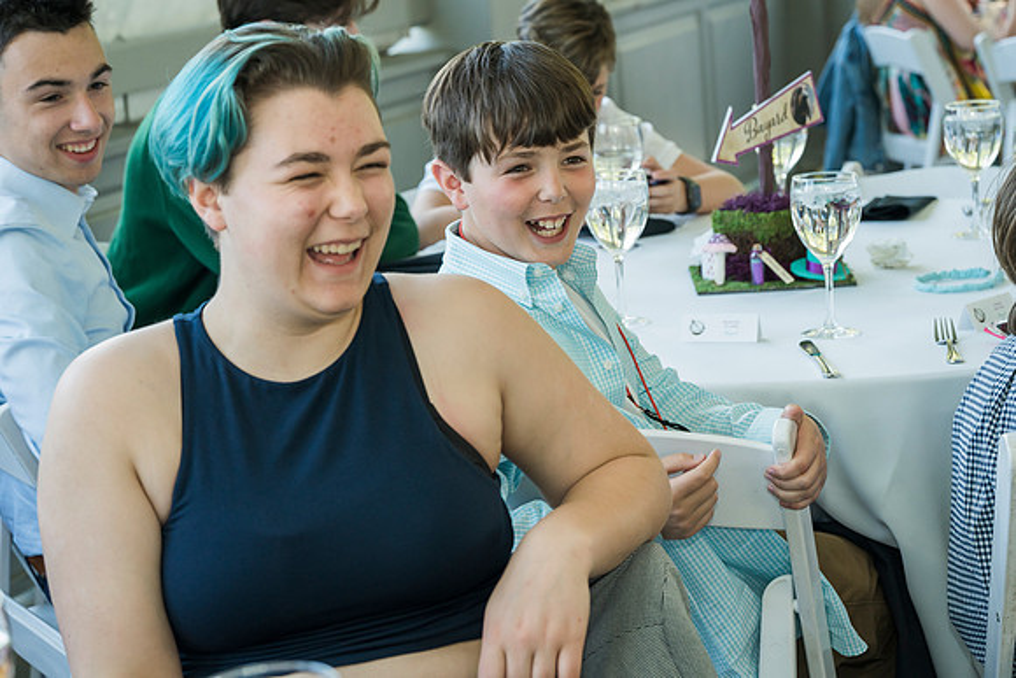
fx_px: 2597
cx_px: 508
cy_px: 339
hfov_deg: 22.1
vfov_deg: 14.9
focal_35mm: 92
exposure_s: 1/160
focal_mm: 92
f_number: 7.1
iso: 800
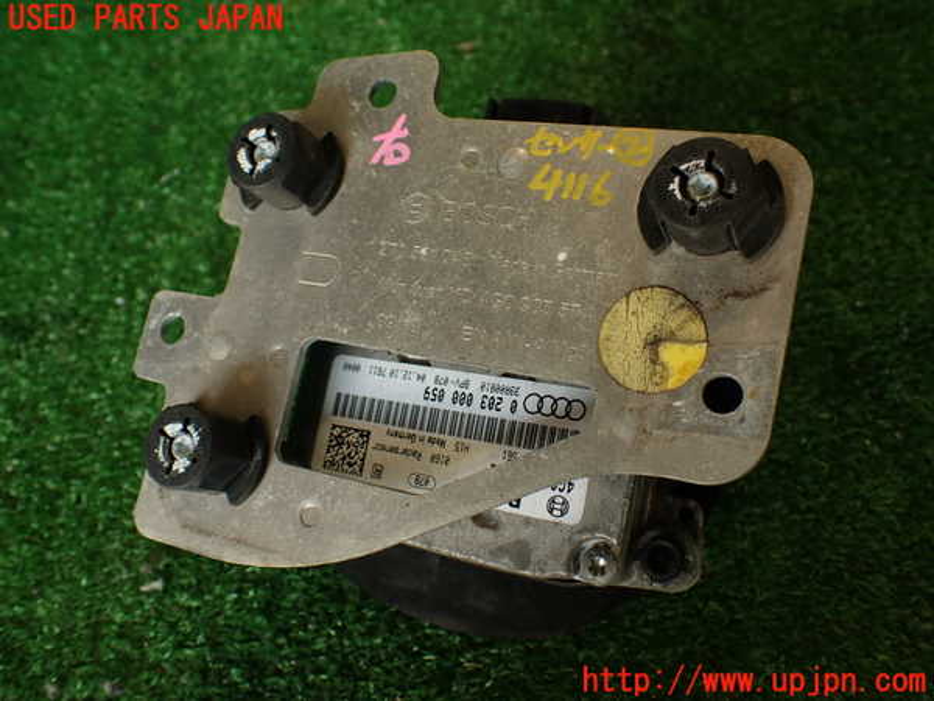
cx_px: 467
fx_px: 863
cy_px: 350
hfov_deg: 56.8
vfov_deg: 44.2
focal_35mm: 32
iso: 100
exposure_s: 1/80
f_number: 2.4
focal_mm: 5.79
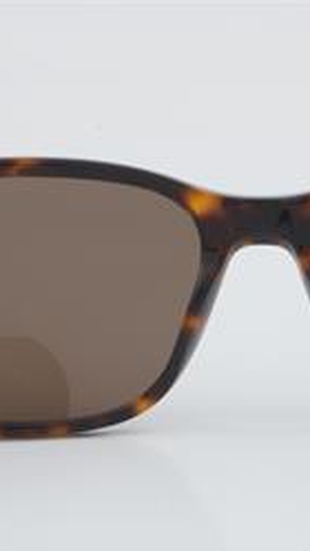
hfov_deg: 8.7
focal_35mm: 139
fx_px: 2030
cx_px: 261
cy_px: 292
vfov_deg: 15.5
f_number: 32
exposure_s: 1/3
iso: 100
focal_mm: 55
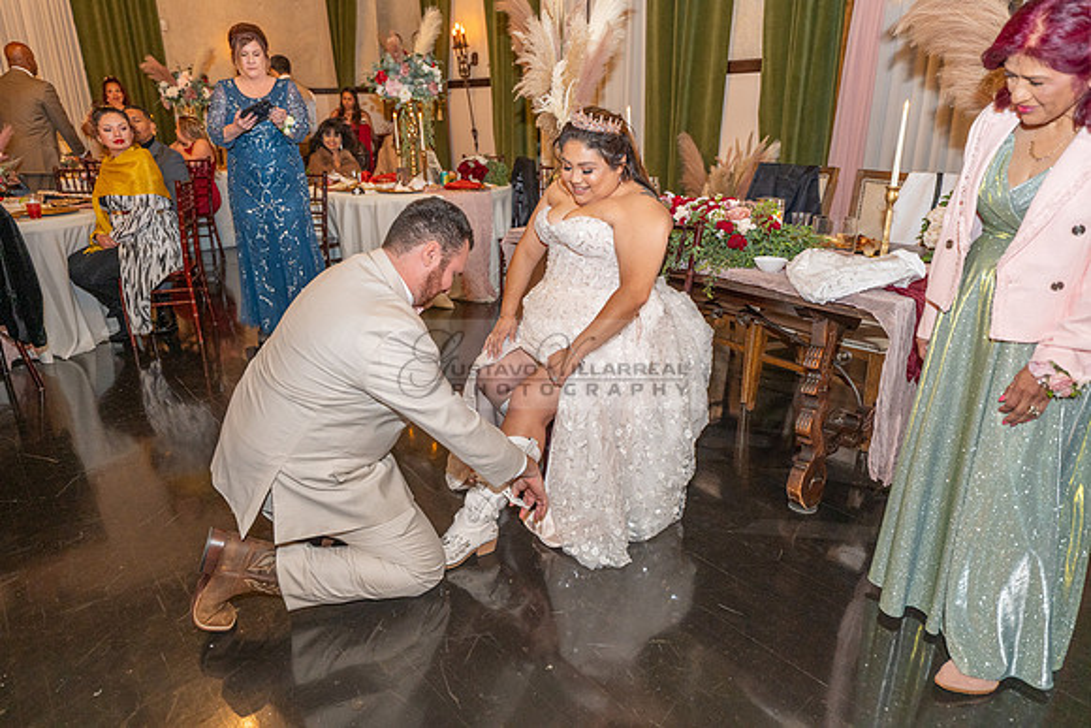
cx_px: 546
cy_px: 364
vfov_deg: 53.2
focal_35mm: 24
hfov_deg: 73.7
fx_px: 727
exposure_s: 1/200
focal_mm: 24
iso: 1600
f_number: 2.8
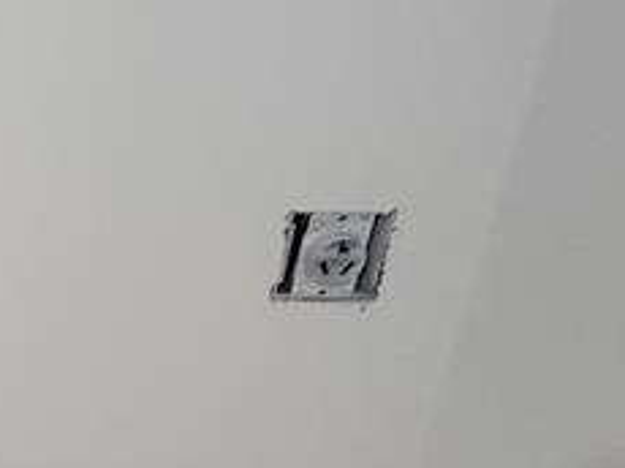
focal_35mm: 58
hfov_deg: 25.0
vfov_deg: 25.2
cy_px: 256
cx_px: -323
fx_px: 1046
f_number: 2.2
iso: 640
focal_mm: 2.2
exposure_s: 1/30
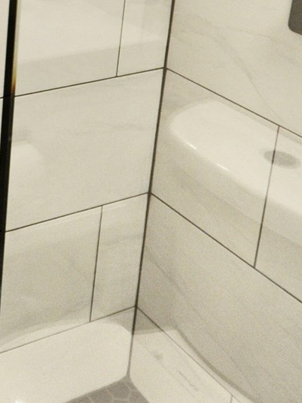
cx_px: -93
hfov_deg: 21.3
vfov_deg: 28.5
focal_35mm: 62
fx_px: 721
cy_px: -34
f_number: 4
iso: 500
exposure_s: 1/60
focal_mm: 10
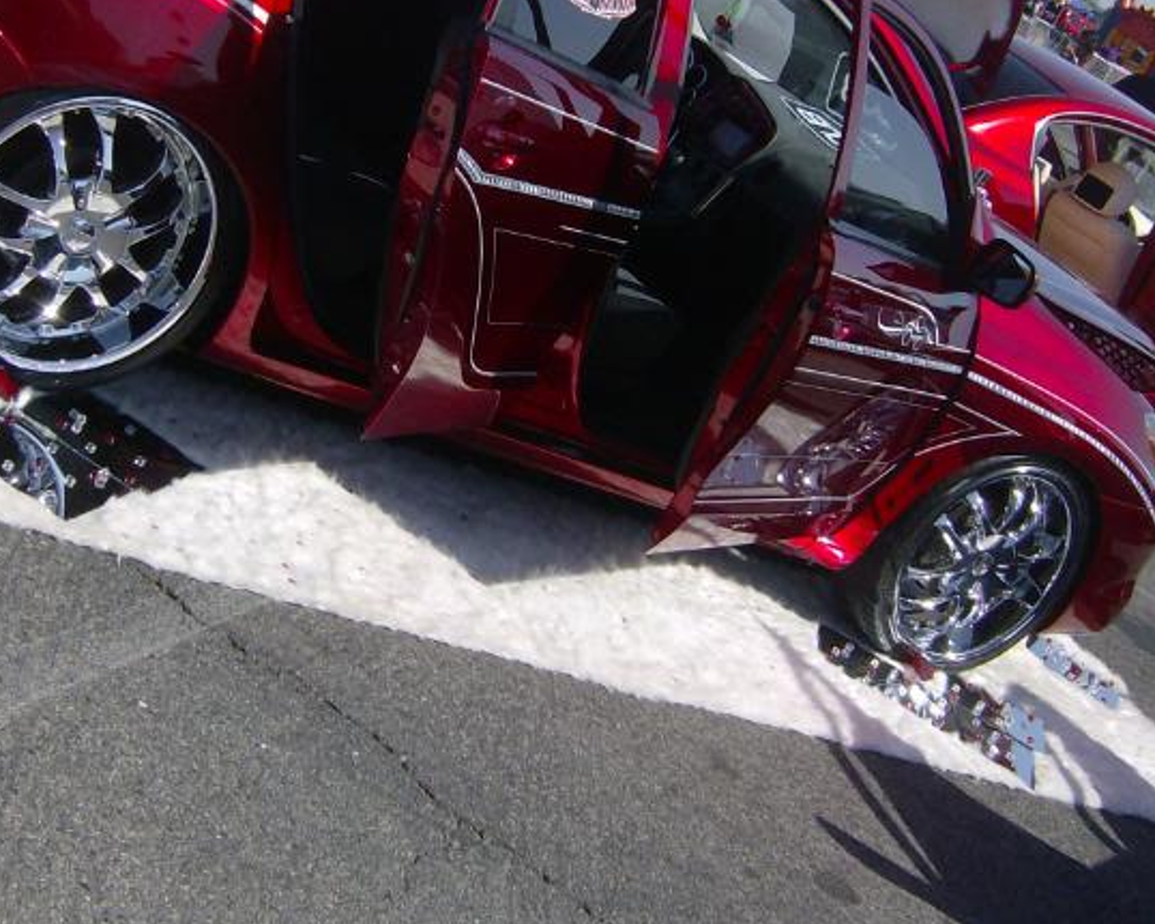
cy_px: 257
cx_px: 434
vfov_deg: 22.6
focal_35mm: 67
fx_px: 2289
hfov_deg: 28.2
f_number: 4.7
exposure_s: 1/897
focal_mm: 6
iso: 100
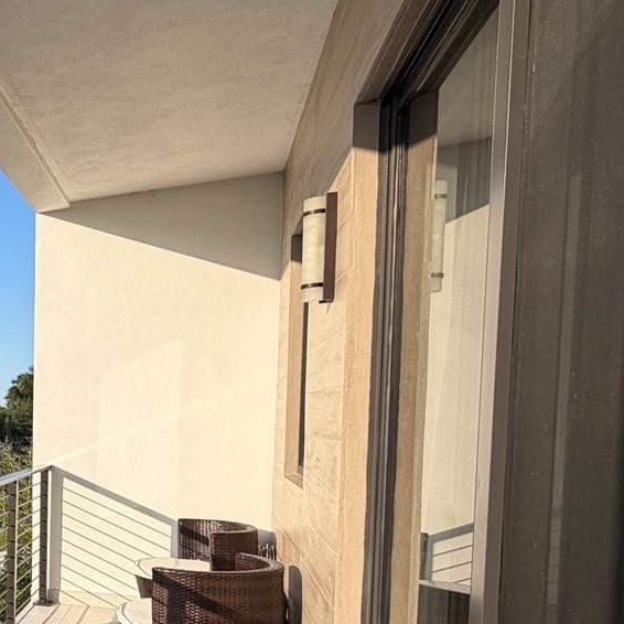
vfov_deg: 45.8
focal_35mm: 35
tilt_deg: -2.4
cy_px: 455
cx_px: -218
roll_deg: +0.4
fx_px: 714
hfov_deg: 32.7
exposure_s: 1/770
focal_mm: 2.22
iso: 32
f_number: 2.2
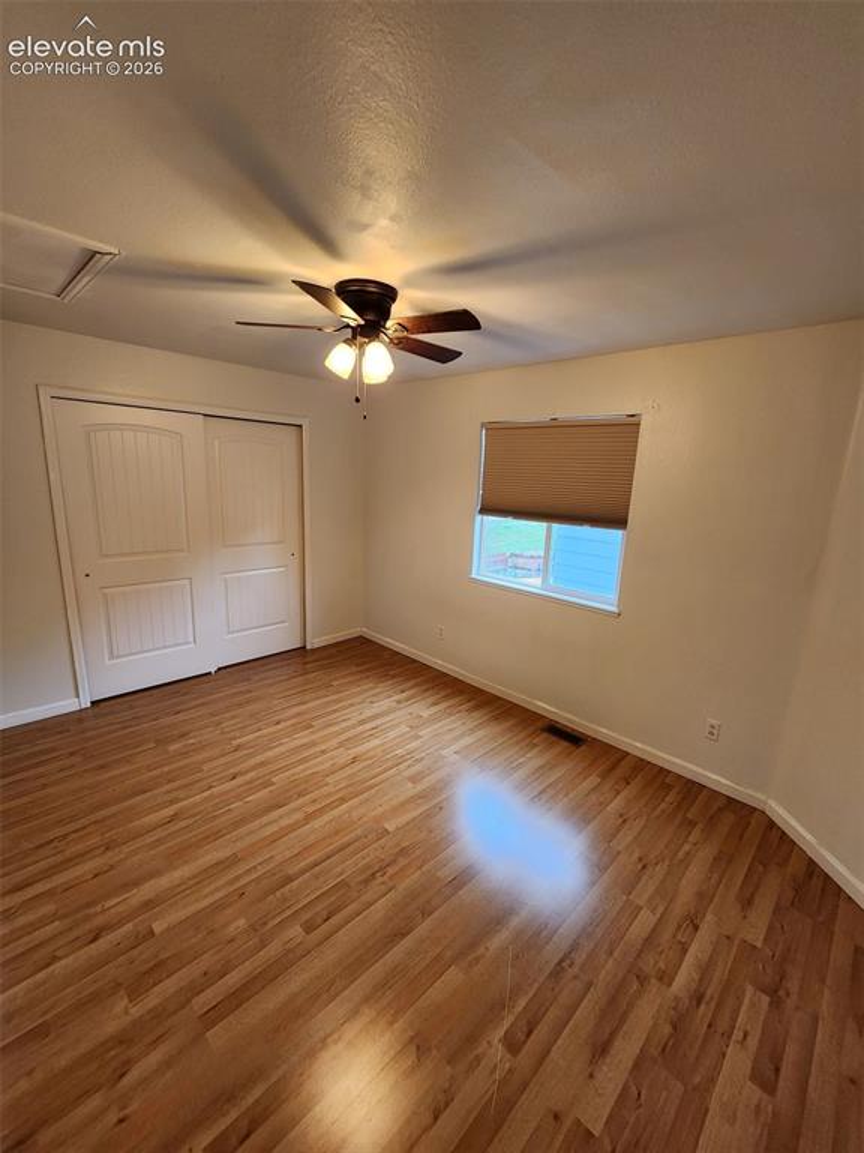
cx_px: 432
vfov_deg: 106.2
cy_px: 576
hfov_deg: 89.9
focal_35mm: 13
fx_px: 433
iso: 320
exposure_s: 1/40
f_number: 2.2
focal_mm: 2.2
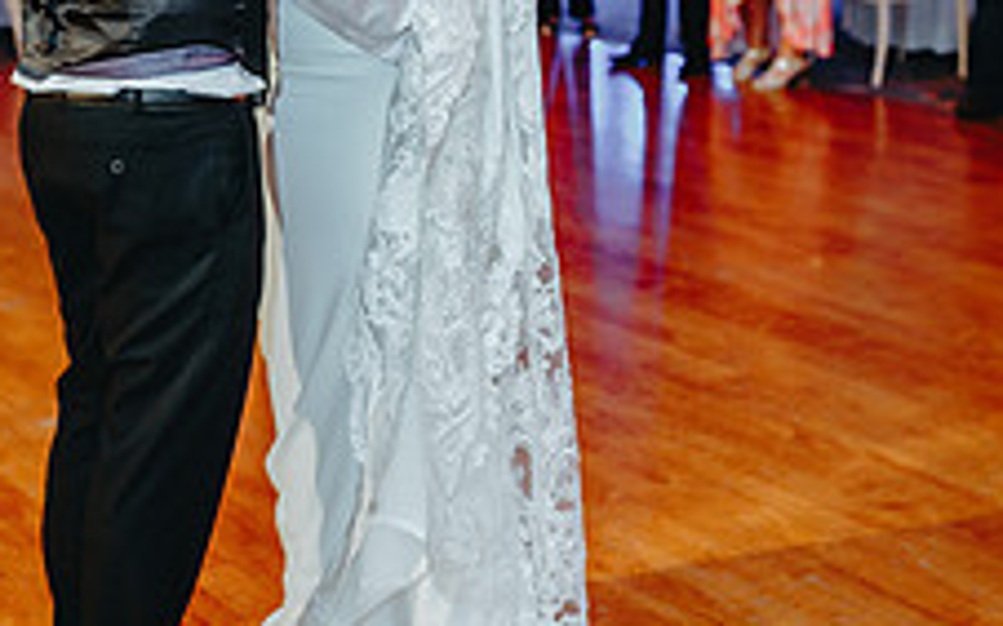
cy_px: -102
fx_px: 1940
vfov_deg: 17.6
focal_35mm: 71
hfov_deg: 28.9
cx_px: 395
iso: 1600
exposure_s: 1/250
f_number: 2
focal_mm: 35
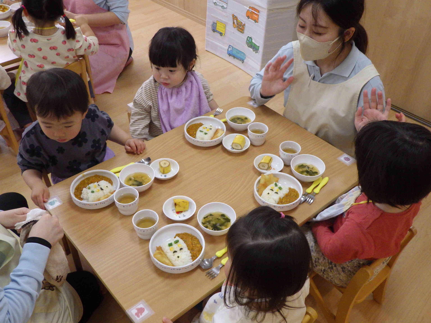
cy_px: 162
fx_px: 423
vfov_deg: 41.8
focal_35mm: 34
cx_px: 216
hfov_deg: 54.0
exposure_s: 1/50
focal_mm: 6.1
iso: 250
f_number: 3.8
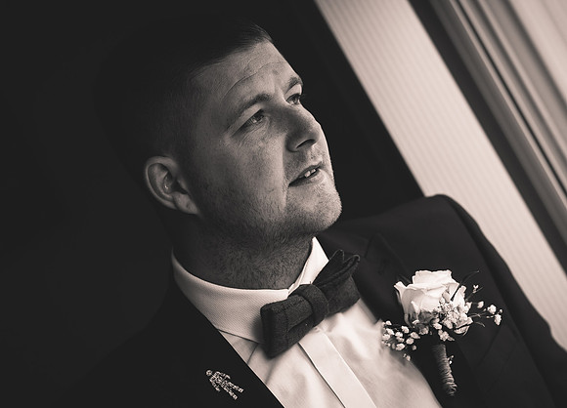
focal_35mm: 129
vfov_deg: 11.2
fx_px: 2083
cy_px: 168
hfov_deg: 15.5
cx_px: 298
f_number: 2.5
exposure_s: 1/320
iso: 100
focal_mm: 85
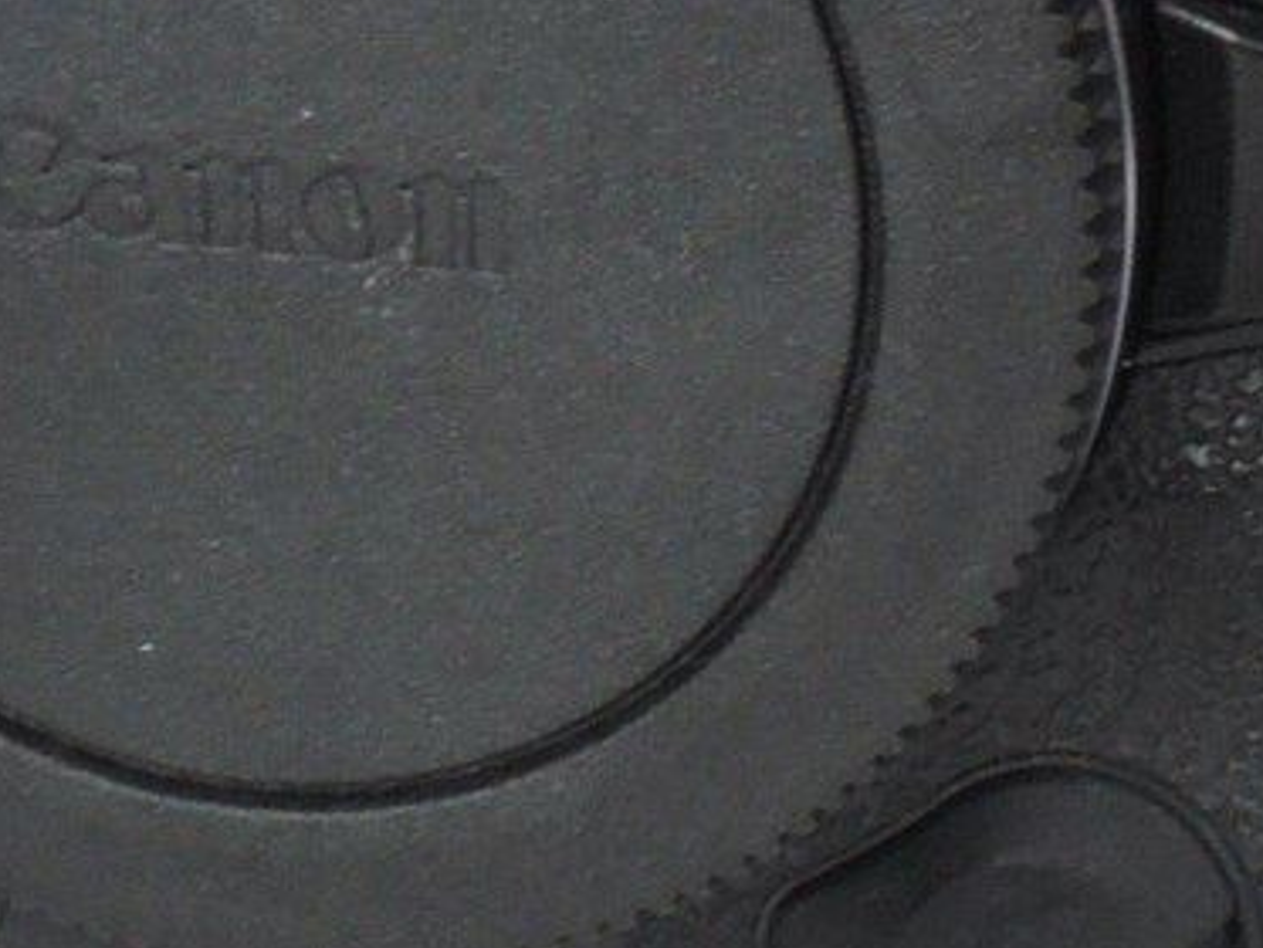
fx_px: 6460
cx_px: -47
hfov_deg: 11.0
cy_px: -105
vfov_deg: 8.3
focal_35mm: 177
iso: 800
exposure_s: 1/15
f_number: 8
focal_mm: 11.8
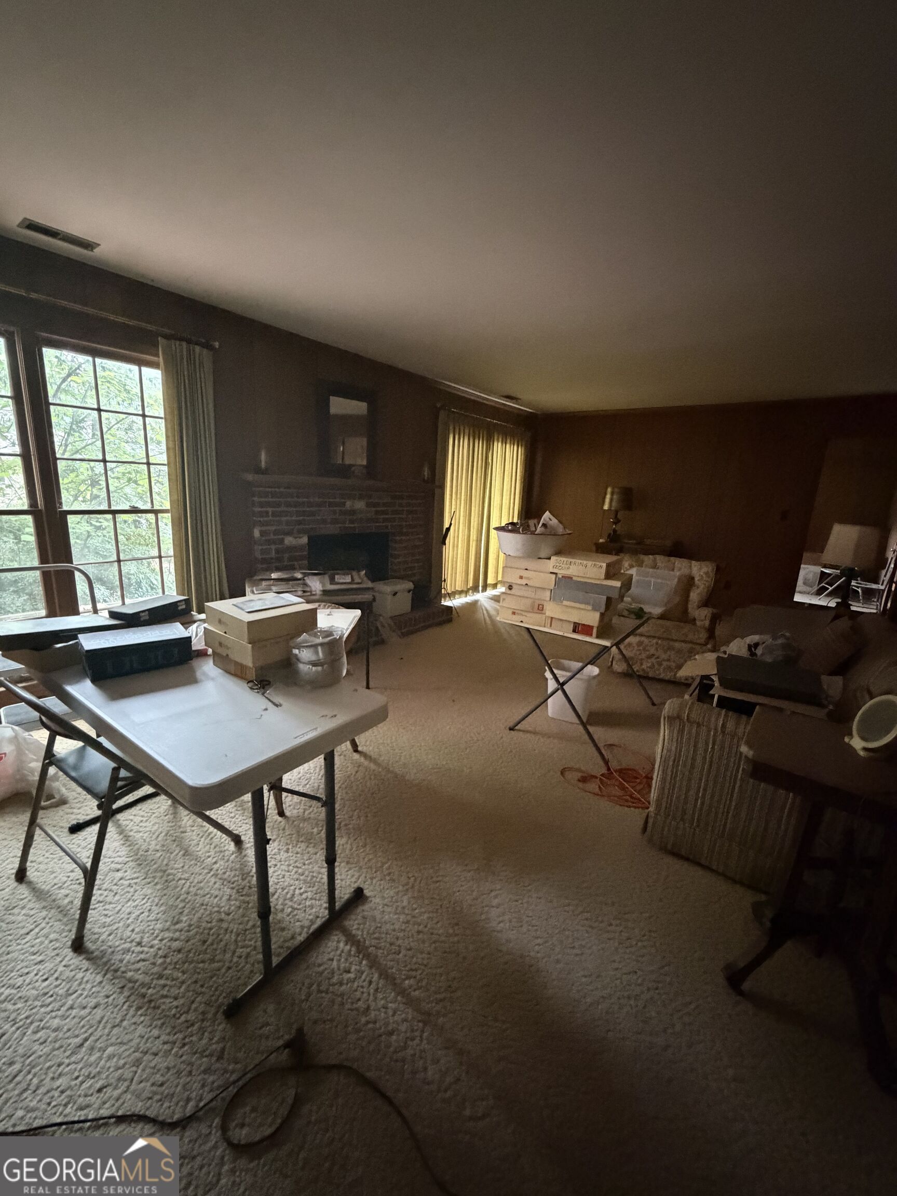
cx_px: 448
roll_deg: -4.0
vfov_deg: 102.1
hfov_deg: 85.7
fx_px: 484
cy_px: 598
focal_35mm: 14
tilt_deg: -13.9
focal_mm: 2.22
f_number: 2.2
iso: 1600
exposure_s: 1/36
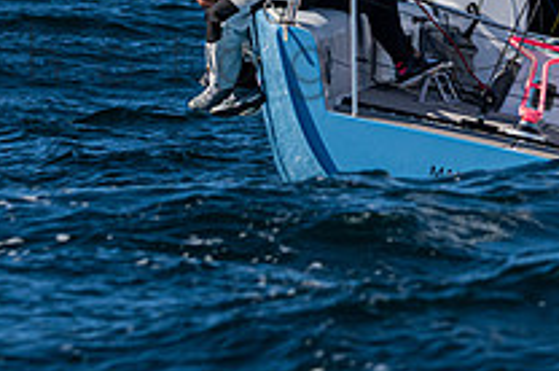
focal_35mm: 691
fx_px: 10713
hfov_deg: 3.0
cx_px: 465
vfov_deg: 2.0
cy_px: -222
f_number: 4.8
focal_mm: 180
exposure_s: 1/5000
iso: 400
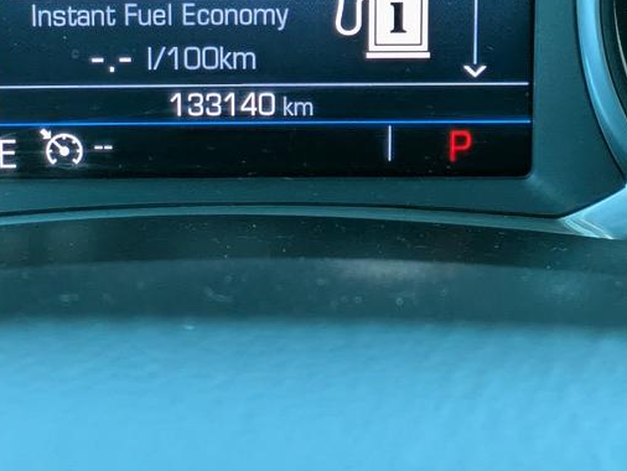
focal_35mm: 129
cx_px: 226
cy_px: -16
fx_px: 2338
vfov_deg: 11.4
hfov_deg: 15.3
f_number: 1.89
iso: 140
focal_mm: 5.43
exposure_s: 1/100
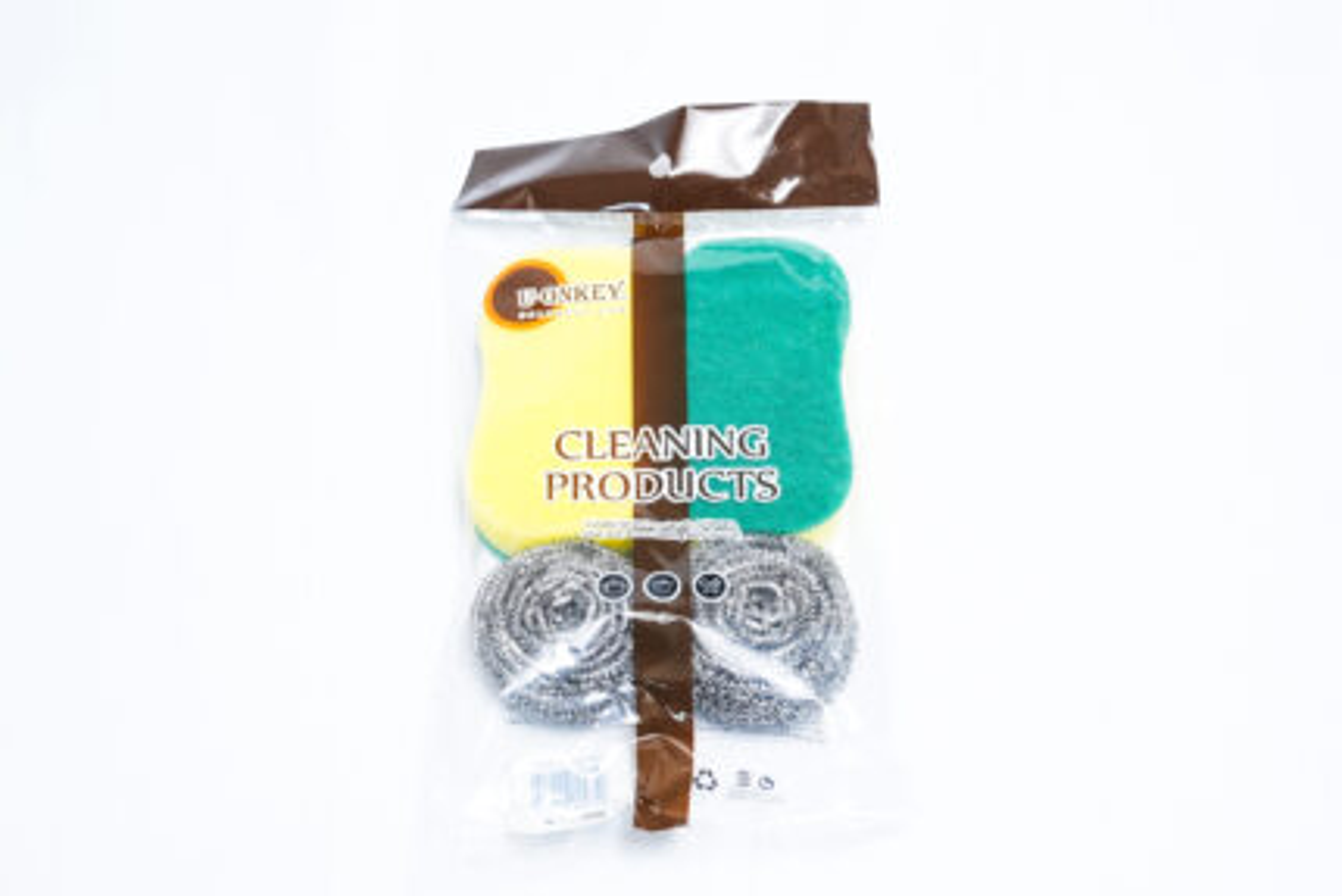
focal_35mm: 59
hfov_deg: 33.9
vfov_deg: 23.0
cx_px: 671
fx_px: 2200
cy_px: 448
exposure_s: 1/200
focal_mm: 59
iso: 3200
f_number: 8
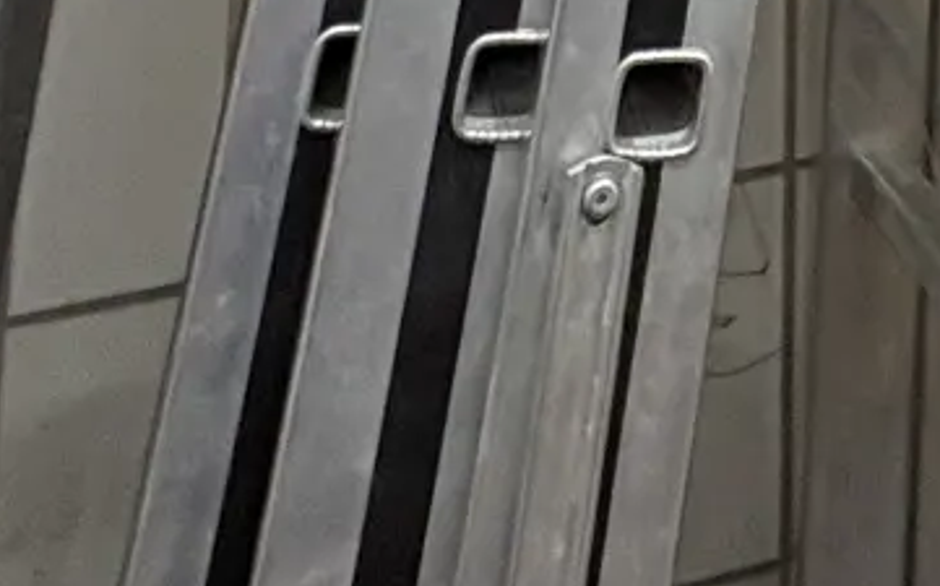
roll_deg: +0.9
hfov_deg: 22.7
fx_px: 2022
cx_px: 1289
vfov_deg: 11.1
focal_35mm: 79
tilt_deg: +15.4
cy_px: -1141
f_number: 2.2
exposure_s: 1/62
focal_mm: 2.22
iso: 250
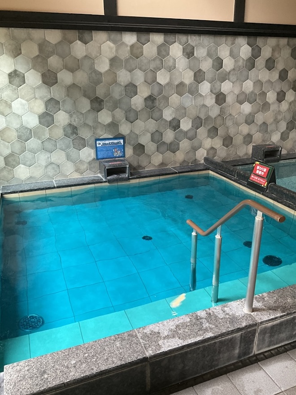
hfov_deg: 48.2
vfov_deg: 61.7
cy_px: 198
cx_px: 148
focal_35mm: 29
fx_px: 331
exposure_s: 1/50
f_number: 1.8
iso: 80
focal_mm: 3
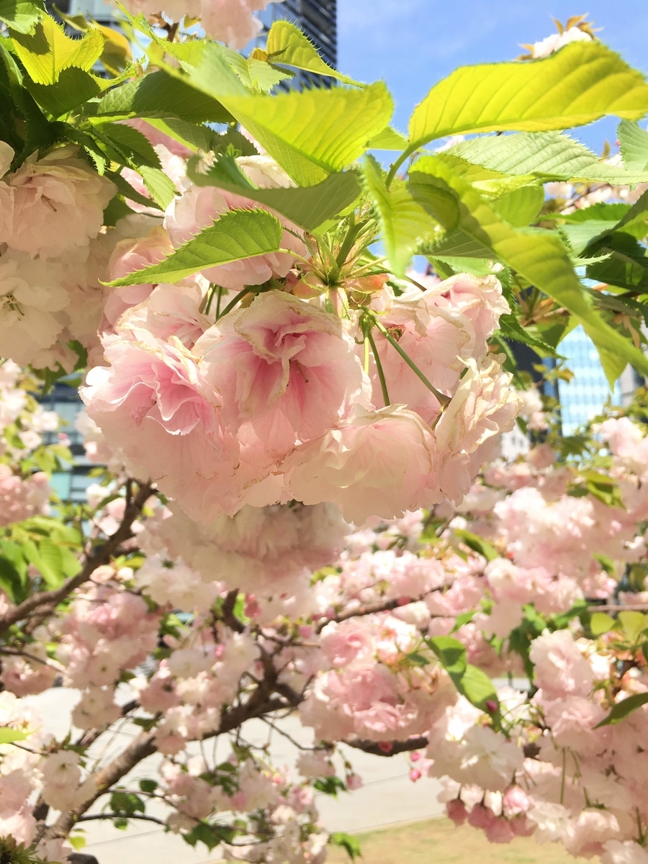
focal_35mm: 29
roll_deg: -1.3
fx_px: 724
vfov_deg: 61.7
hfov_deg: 48.2
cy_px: 432
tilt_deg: +15.4
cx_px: 324
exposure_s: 1/1012
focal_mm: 4.15
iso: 25
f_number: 2.2
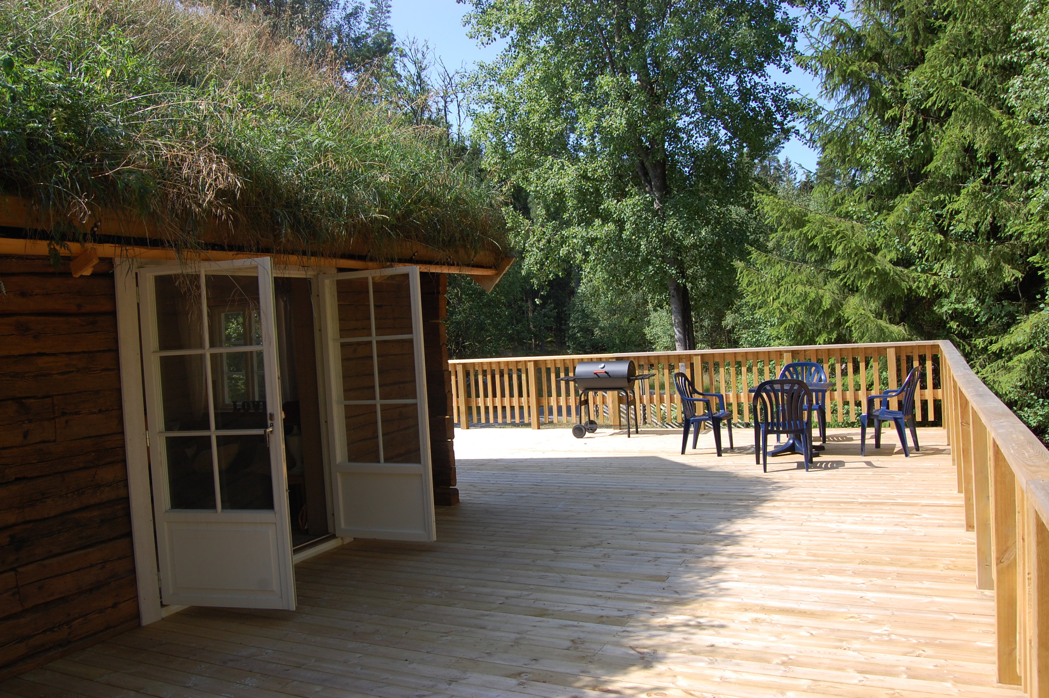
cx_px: 524
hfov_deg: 67.4
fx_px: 786
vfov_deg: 47.8
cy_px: 349
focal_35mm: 27
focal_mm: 18
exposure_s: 1/200
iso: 200
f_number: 7.1
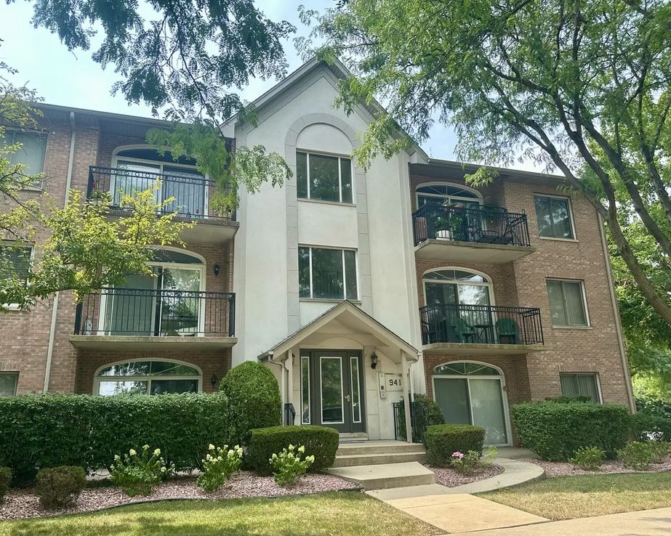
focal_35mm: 26
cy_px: 278
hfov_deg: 66.0
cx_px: 313
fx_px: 516
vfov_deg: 54.9
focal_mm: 6.86
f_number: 1.78
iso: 80
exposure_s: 1/1212
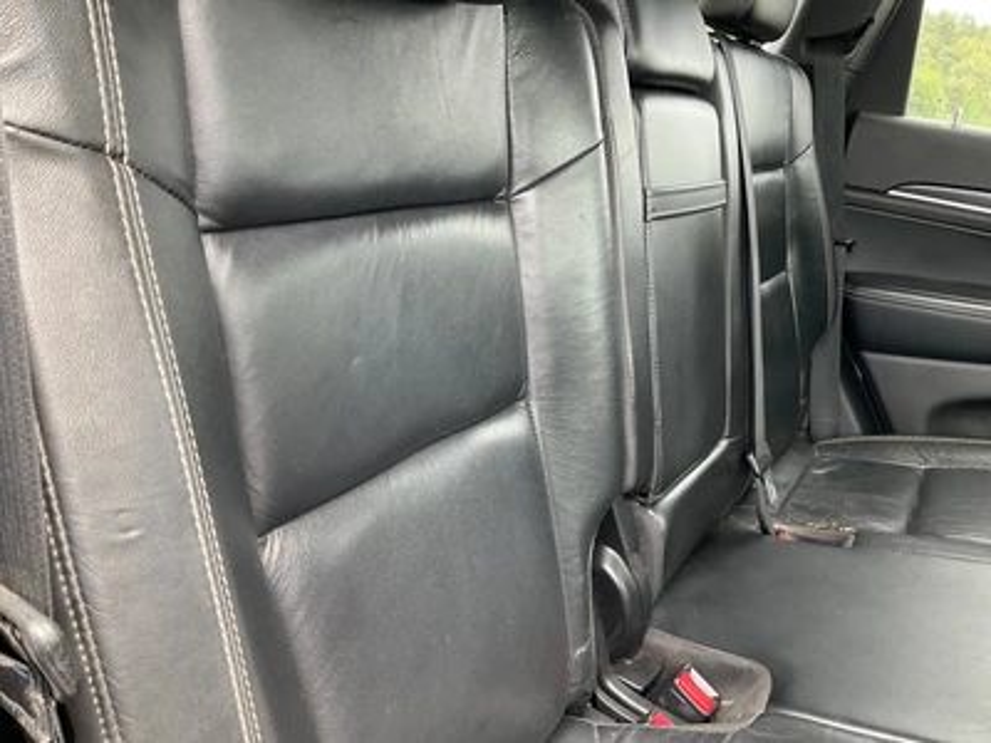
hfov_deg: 61.7
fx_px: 830
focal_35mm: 29
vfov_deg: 48.2
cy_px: 372
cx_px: 496
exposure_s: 1/65
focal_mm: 3
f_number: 1.8
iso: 64
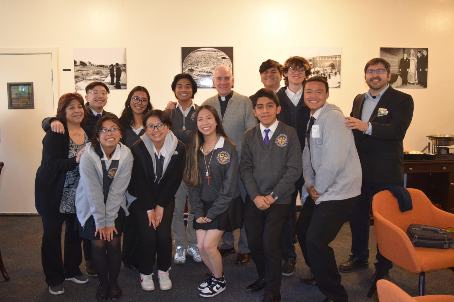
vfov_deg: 38.4
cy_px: 151
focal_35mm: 34
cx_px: 227
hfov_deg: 55.1
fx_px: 435
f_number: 3.8
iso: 1000
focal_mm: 23
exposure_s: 1/60
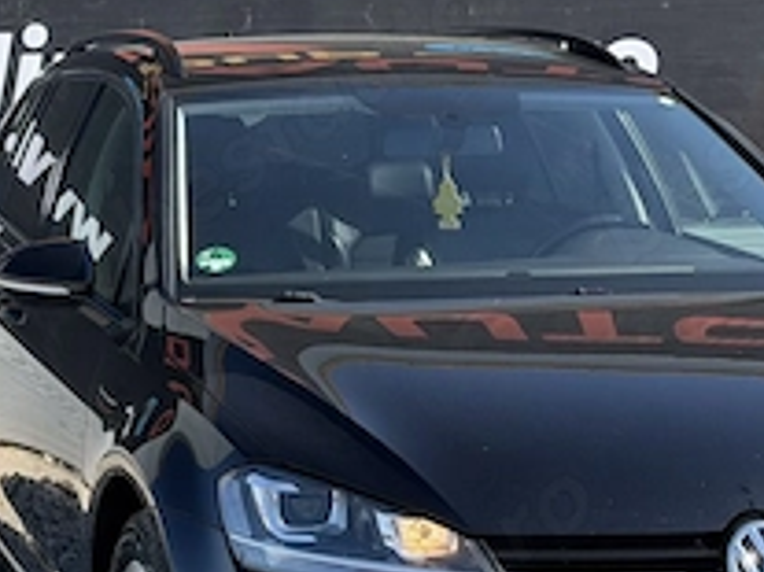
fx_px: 3066
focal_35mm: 139
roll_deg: +0.9
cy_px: 129
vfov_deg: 10.6
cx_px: 151
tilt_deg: +0.3
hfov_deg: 14.1
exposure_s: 1/1980
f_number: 1.78
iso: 80
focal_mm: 6.76
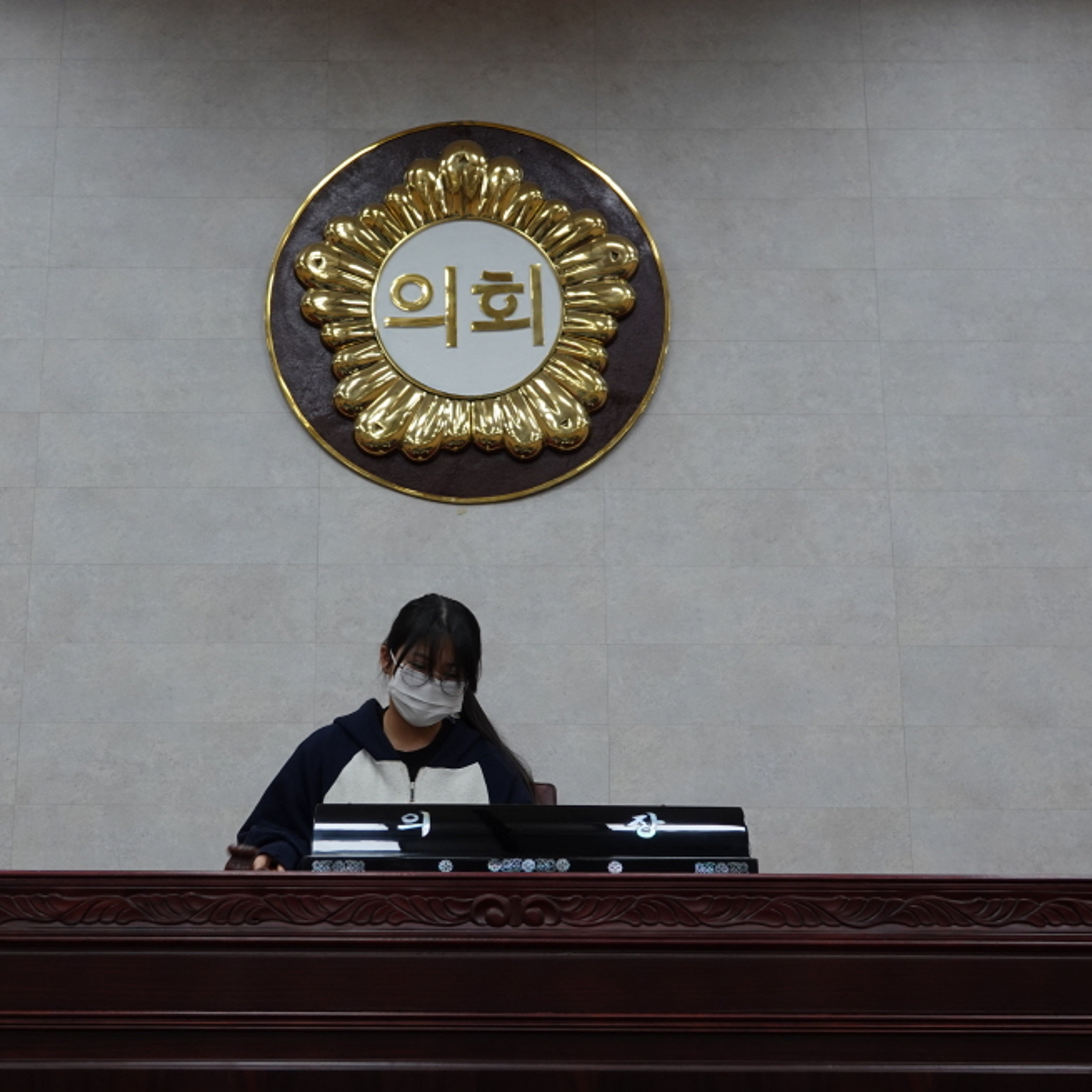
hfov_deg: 35.2
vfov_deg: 35.4
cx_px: 437
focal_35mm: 48
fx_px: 1713
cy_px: 549
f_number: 3.2
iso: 100
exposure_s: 1/40
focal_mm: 13.7
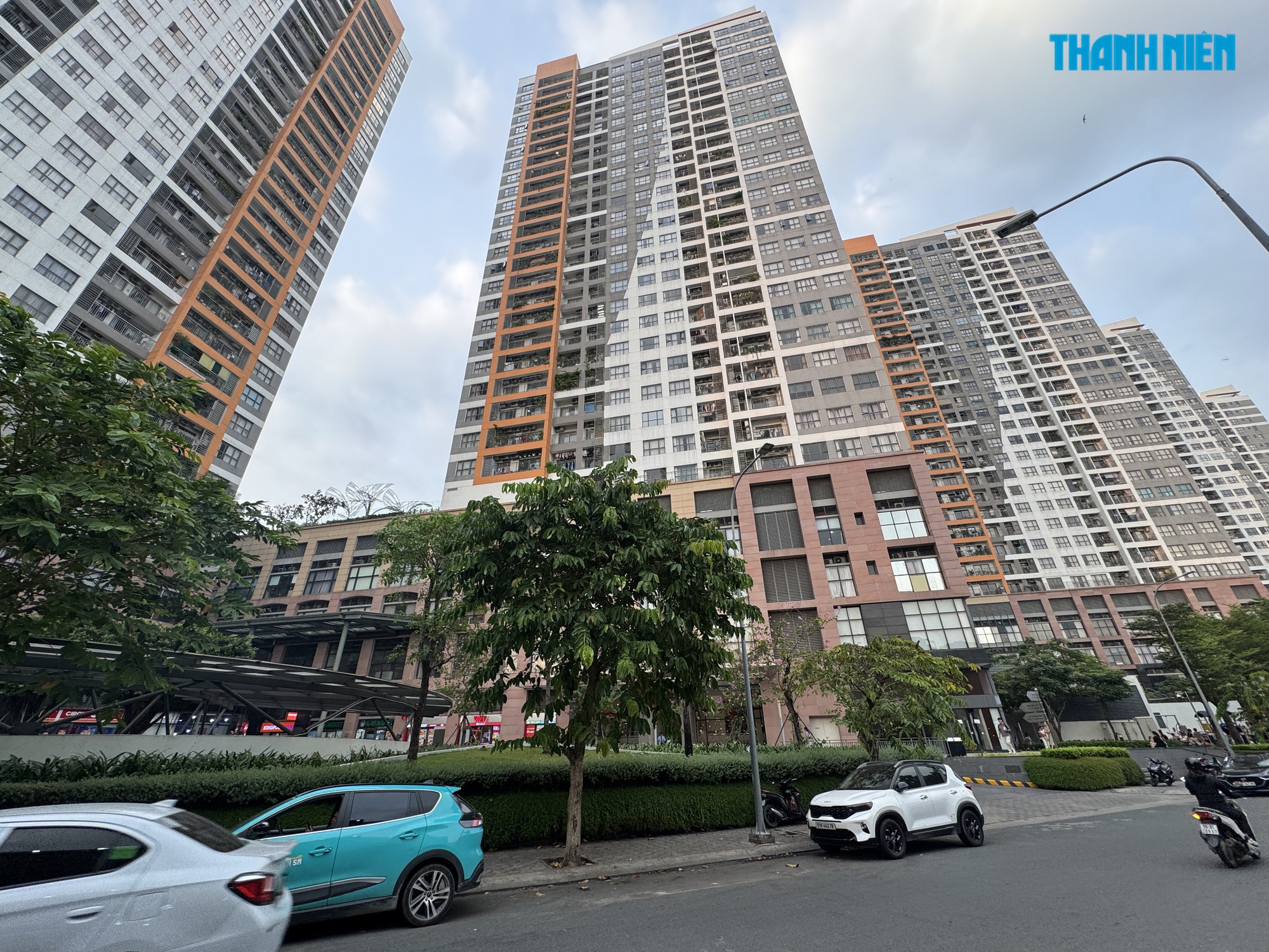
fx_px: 513
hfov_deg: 102.1
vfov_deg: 85.7
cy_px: 476
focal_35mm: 14
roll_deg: +1.3
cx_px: 634
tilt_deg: +28.9
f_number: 2.2
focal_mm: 2.22
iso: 40
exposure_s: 1/202
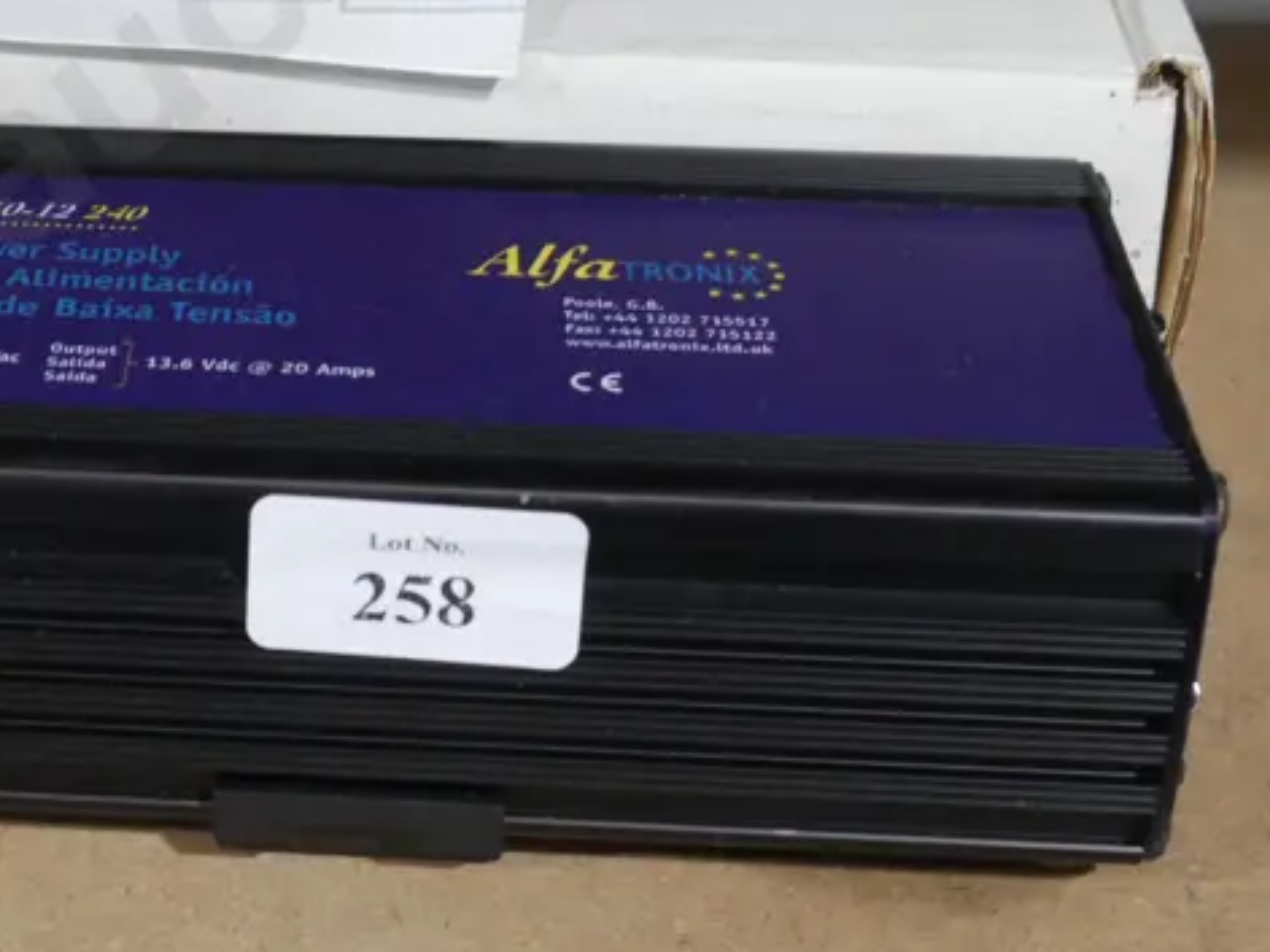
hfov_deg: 22.0
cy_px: 76
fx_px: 3191
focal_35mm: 87
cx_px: 148
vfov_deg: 16.7
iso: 2000
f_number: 4.5
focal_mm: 20
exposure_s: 1/60
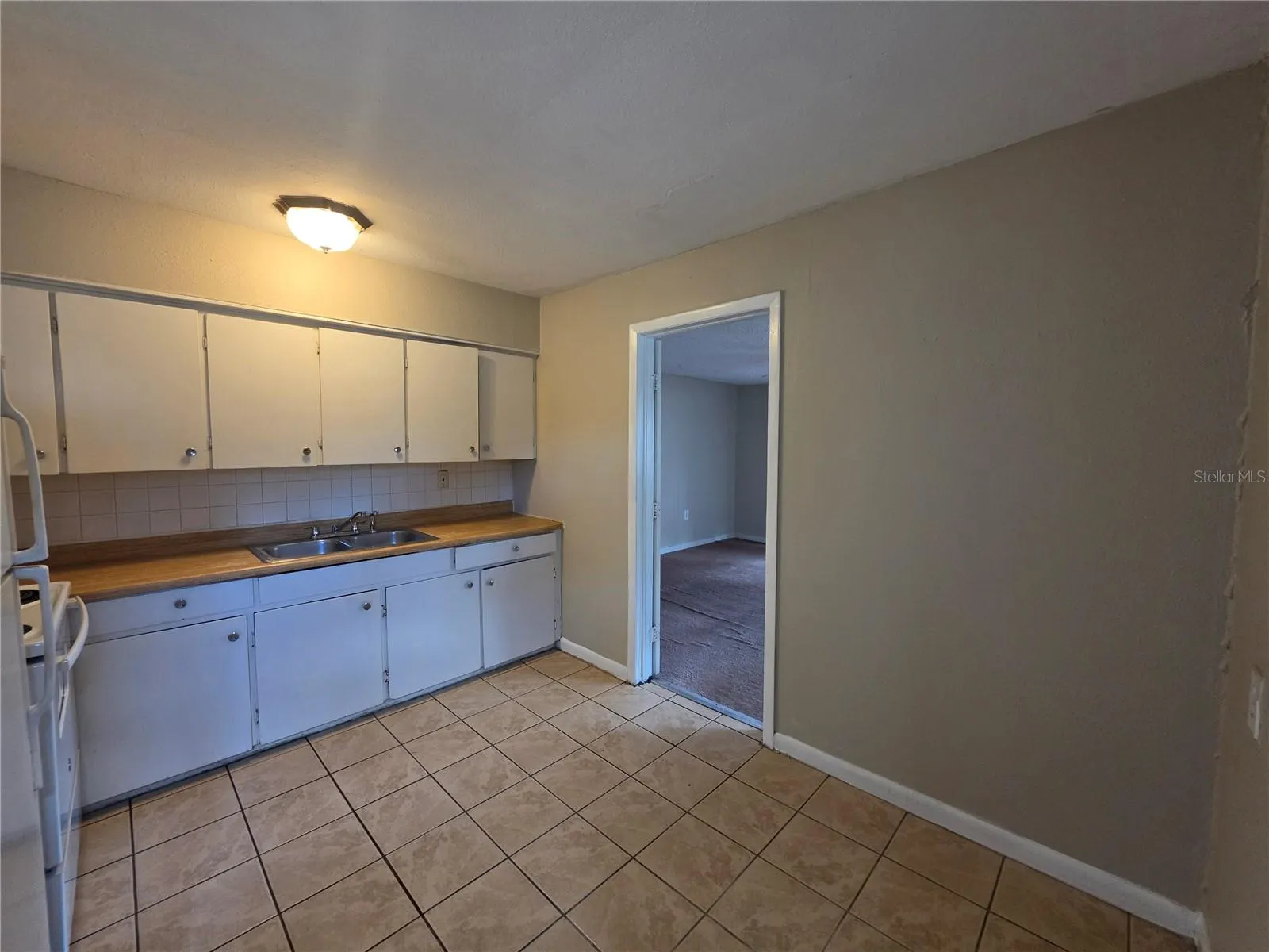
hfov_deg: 106.2
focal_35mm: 13
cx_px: 634
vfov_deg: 89.9
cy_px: 476
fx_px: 477
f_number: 1.9
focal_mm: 2.2
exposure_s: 1/120
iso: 250
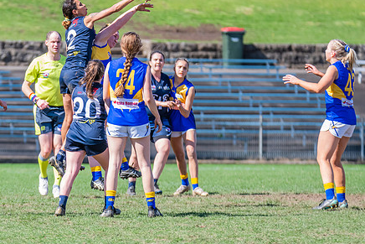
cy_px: 104
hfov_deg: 4.0
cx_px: 99
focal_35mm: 512
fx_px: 5193
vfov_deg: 2.7
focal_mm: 300
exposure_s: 1/1600
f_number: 7.1
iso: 800
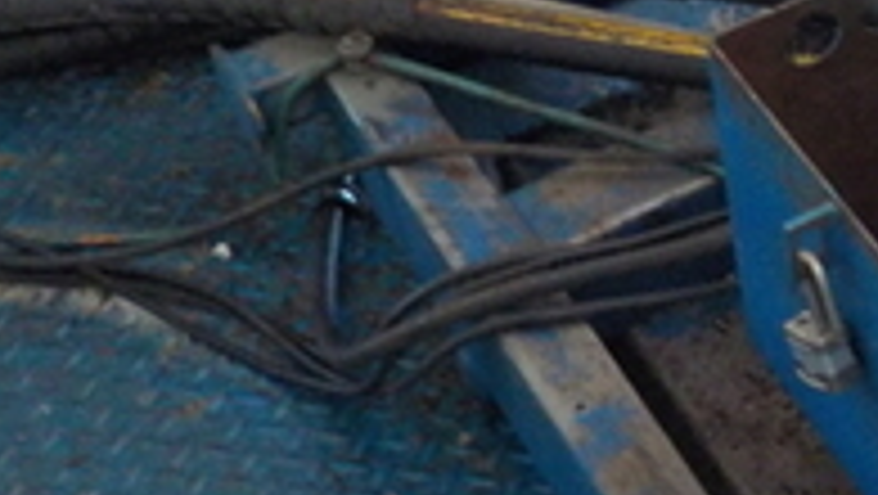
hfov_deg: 17.9
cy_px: -356
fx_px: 2493
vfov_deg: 10.7
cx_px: 1315
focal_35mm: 107
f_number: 3.3
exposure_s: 1/15
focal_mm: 4.1
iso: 450
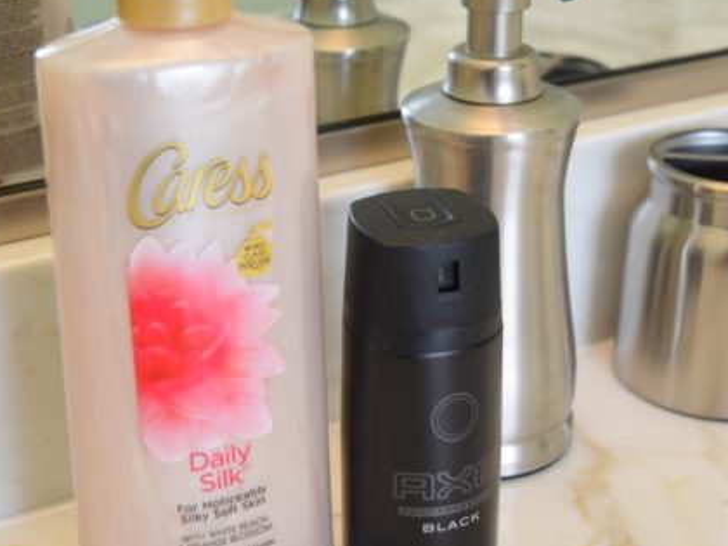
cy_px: 240
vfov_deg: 21.9
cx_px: 350
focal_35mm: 67
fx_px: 1409
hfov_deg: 29.0
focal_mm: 30
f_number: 4.2
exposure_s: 1/125
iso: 1100
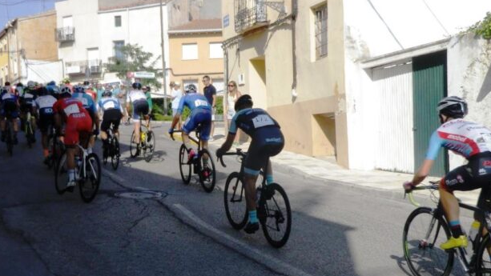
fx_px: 664
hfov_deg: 40.6
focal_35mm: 51
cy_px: 181
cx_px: 245
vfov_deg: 23.4
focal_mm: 8.2
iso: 80
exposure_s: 1/800
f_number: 4.2
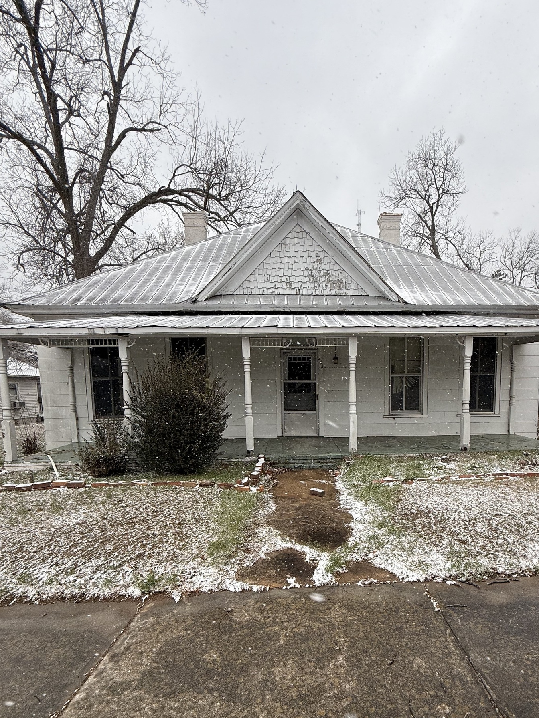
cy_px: 435
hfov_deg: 71.1
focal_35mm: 18
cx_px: 315
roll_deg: +1.2
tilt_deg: -4.3
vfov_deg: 86.5
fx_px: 374
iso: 50
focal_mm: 2.22
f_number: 2.2
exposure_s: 1/328
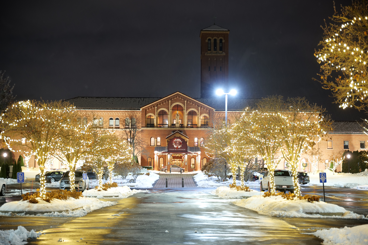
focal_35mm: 57
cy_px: 122
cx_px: 184
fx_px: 583
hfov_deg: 35.1
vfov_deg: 23.8
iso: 800
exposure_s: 1/6
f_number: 2.8
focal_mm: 57
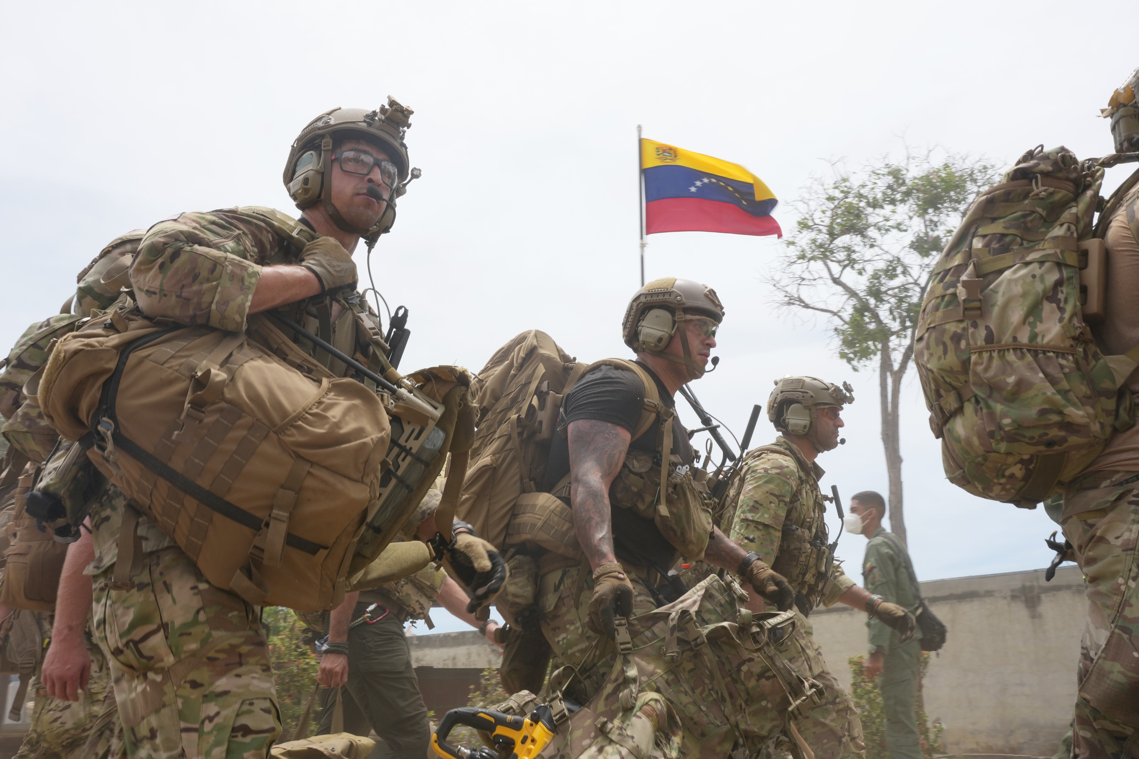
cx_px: 570
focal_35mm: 35
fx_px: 1107
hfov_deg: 54.4
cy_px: 380
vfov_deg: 37.9
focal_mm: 35
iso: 250
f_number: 16
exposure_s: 1/160
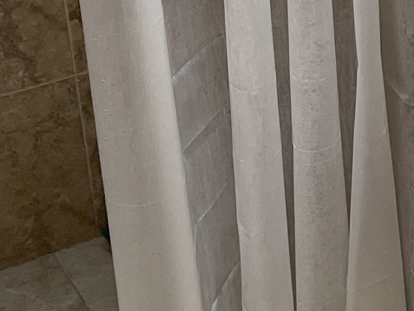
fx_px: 1770
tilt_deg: -24.1
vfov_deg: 9.8
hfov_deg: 12.7
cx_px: 610
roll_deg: +1.1
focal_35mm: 148
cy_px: -92
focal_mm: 4.2
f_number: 1.6
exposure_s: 1/107
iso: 125
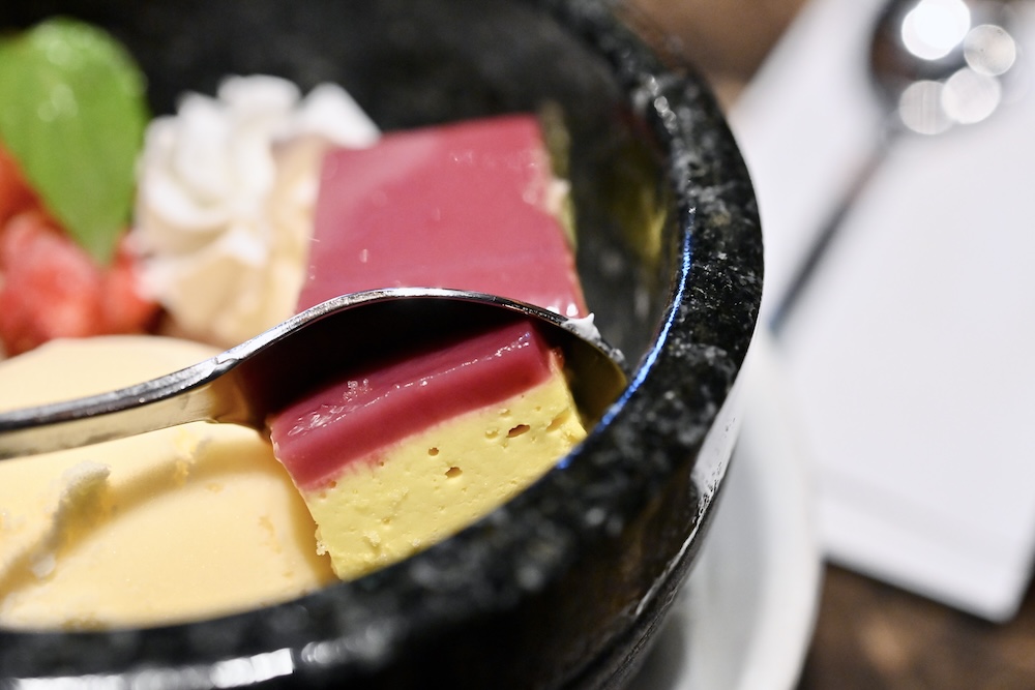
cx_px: 518
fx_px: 1725
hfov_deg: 33.4
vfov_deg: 22.6
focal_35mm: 60
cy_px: 345
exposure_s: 1/160
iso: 6400
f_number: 5.6
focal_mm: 60
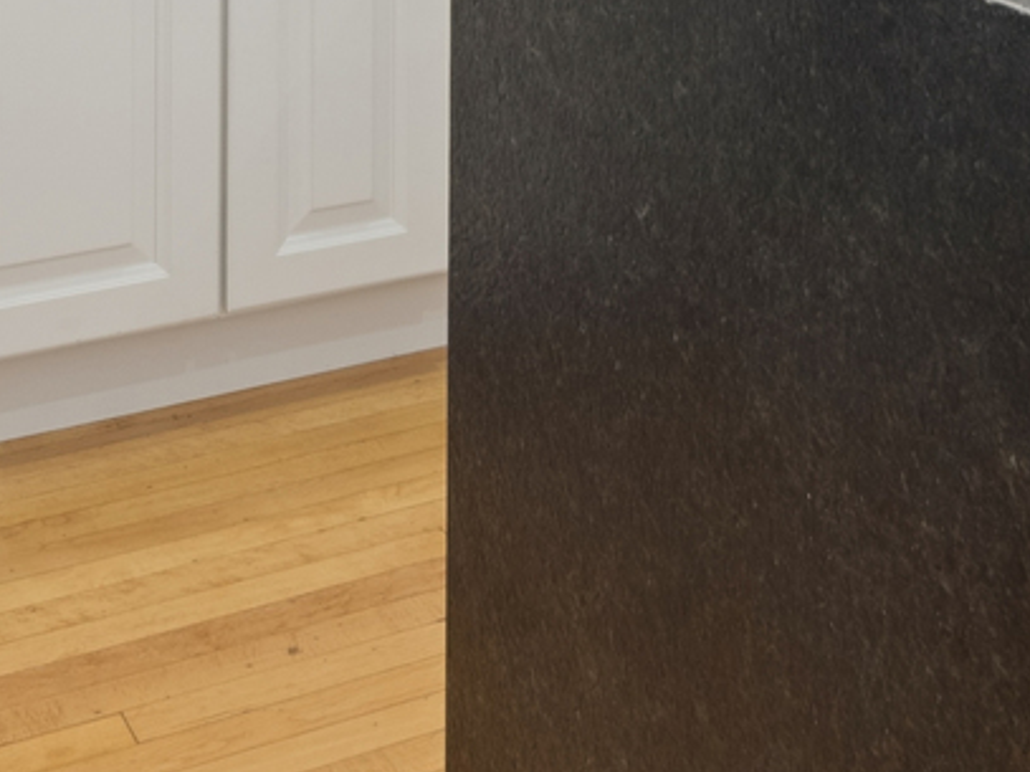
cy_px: -509
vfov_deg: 18.0
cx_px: 688
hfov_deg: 28.0
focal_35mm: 69
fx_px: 2052
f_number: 10
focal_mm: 12
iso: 200
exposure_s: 1/13
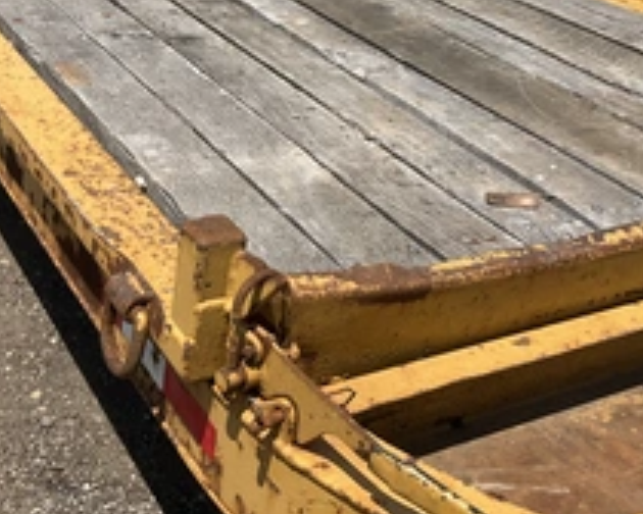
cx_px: 300
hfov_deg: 34.7
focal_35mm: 54
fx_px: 1028
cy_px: 147
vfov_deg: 27.8
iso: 25
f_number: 1.8
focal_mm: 3
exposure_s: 1/2141
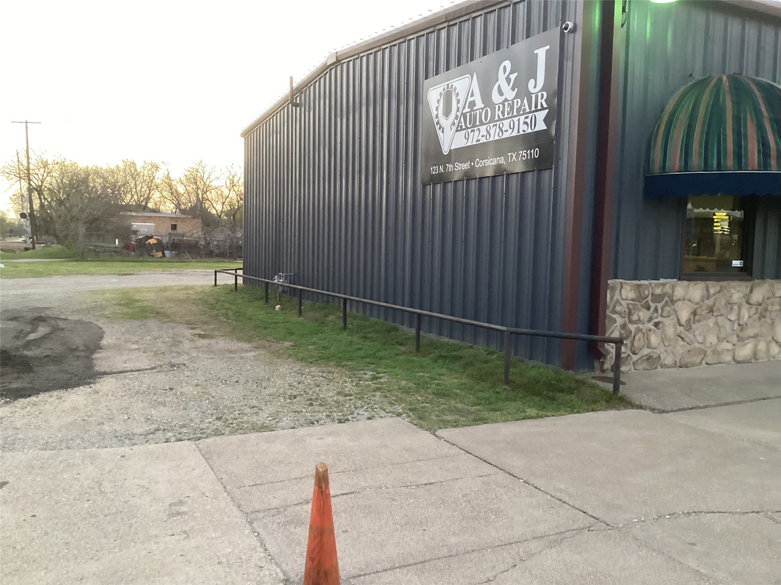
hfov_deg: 58.4
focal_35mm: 31
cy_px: 292
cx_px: 390
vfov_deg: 45.4
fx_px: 699
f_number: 2.4
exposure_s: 1/60
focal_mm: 3.3
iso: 320
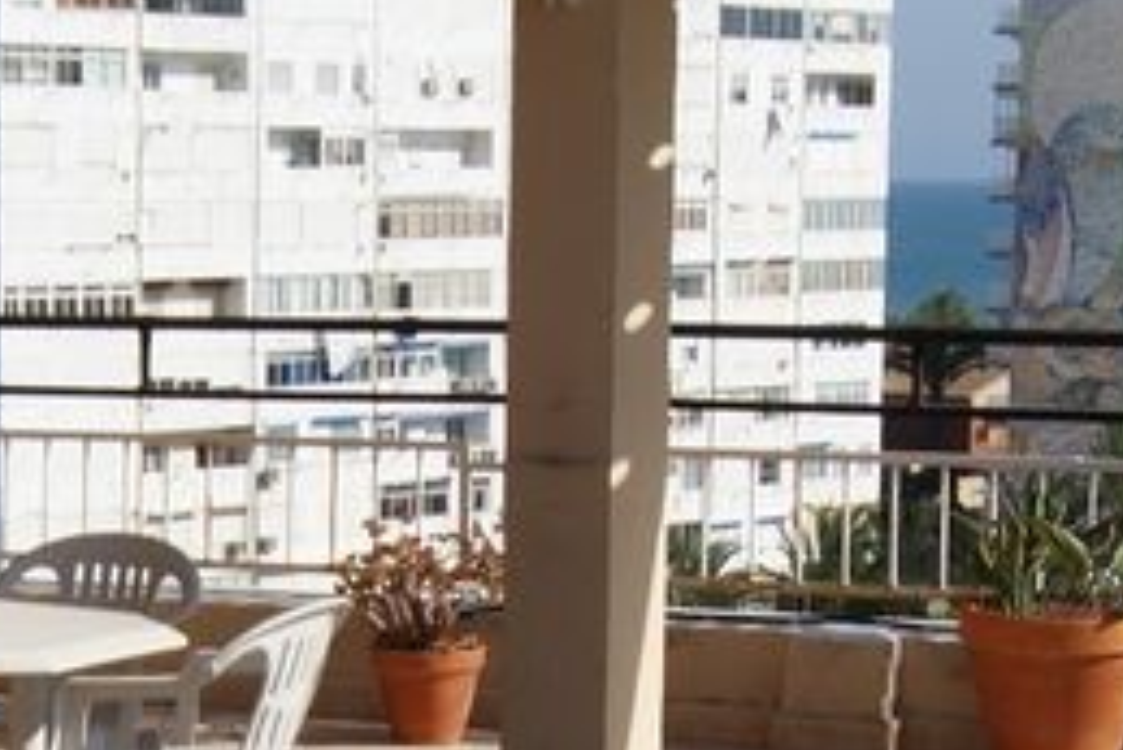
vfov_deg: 10.8
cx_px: 317
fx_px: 3901
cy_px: 932
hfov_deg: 16.3
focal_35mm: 125
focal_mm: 18
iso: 100
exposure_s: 1/320
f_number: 10
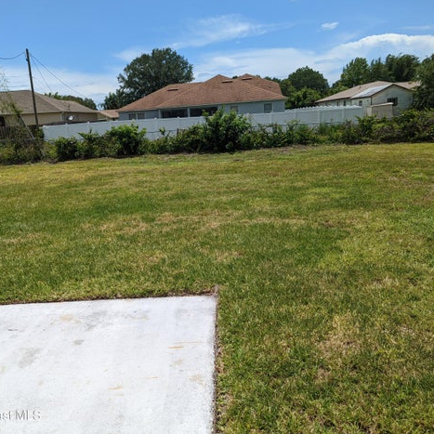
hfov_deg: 55.5
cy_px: 213
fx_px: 411
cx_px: 196
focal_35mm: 29
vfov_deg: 55.6
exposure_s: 1/2833
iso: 46
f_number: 1.85
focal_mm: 6.81
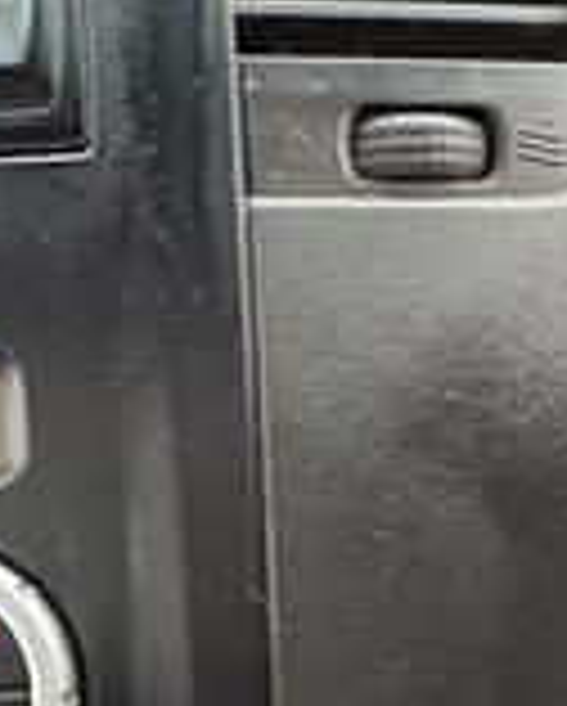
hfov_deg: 19.4
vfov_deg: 23.2
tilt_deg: -25.5
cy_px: 746
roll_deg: -2.8
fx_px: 1633
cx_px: 86
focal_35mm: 78
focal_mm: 2.22
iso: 200
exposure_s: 1/84
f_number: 2.2
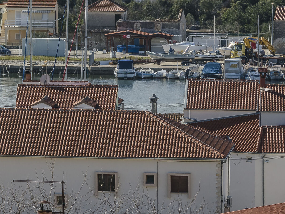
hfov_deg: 5.6
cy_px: 8
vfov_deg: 4.2
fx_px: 2883
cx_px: -33
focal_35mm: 350
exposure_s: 1/640
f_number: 9
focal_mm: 105
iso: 100
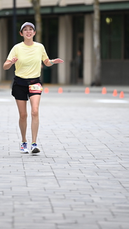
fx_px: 1942
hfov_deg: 3.8
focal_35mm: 320
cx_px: 31
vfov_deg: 6.7
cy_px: 61
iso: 640
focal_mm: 200
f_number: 2.8
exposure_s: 1/2000
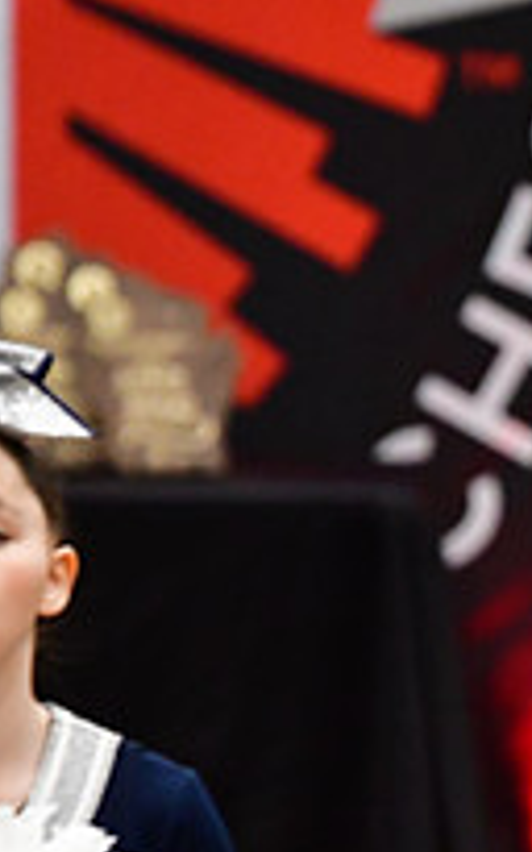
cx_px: 1201
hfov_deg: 1.5
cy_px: 667
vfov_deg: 2.4
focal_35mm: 865
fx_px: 20080
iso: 4000
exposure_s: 1/500
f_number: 3.5
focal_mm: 200
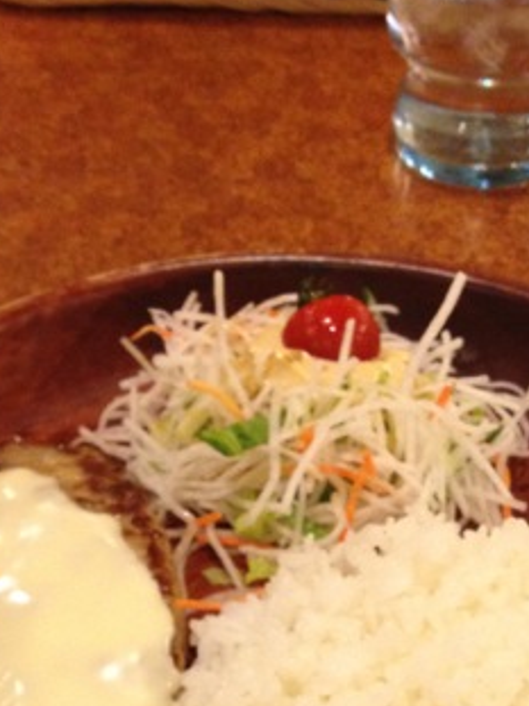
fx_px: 1468
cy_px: 695
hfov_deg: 20.4
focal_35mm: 72
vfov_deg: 25.8
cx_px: 293
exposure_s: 1/20
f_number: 2.4
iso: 320
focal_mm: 4.28
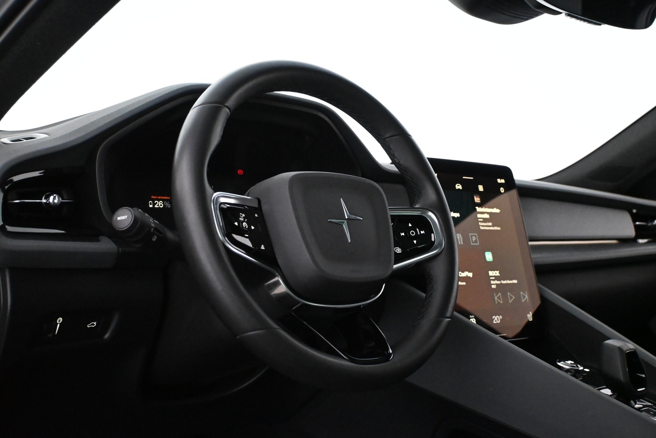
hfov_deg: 47.2
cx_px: 328
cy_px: 219
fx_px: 752
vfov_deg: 32.4
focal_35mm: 41
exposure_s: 1/60
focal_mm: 27.5
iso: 8000
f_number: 4.5
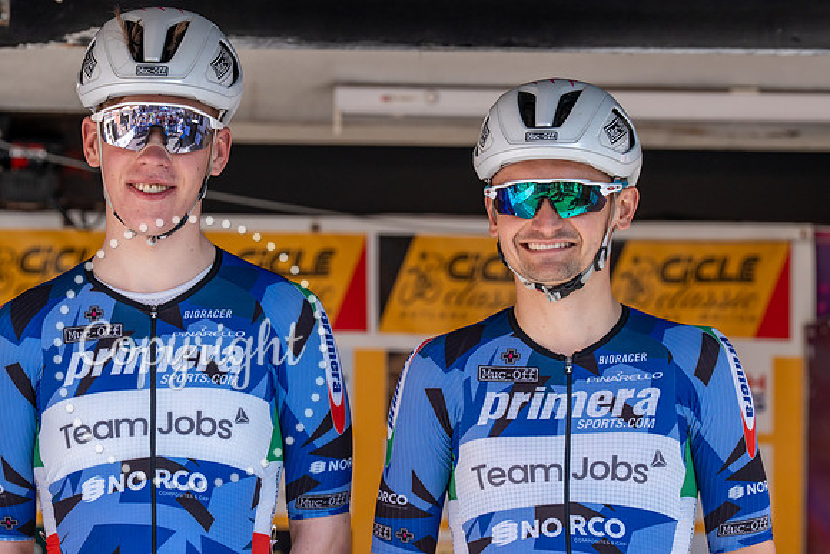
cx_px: 461
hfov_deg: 9.3
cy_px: 246
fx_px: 5122
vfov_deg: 6.2
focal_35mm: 222
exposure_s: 1/1000
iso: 1250
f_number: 6.3
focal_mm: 200
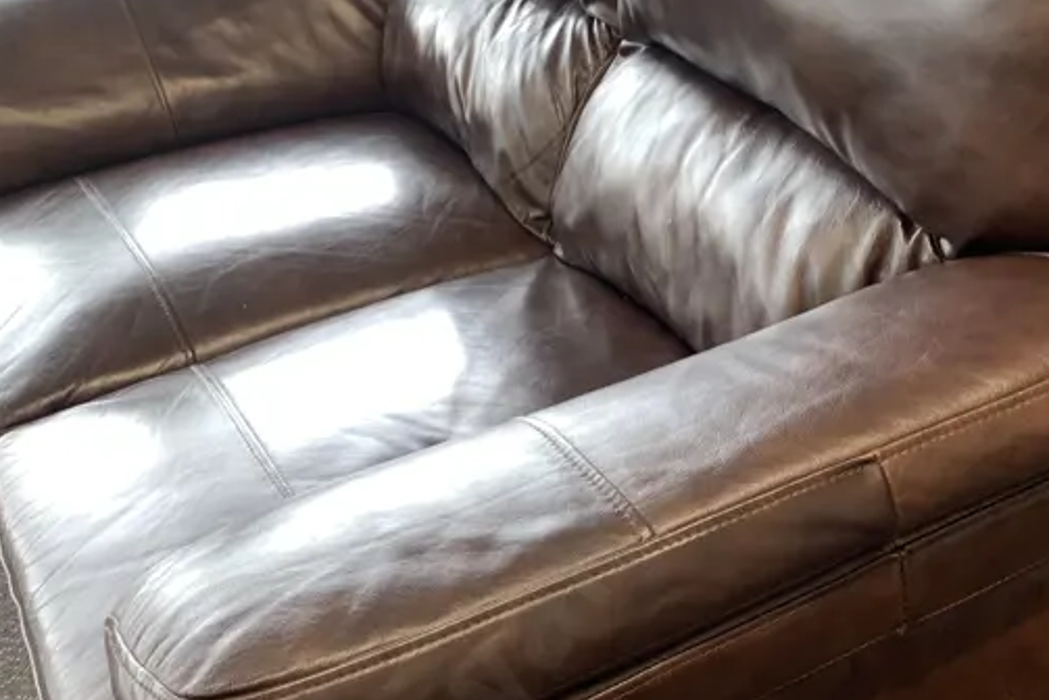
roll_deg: +9.7
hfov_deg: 36.0
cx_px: 647
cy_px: 483
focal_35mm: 55
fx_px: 1603
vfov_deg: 24.5
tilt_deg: -34.3
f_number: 1.8
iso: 64
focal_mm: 4.25
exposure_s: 1/50
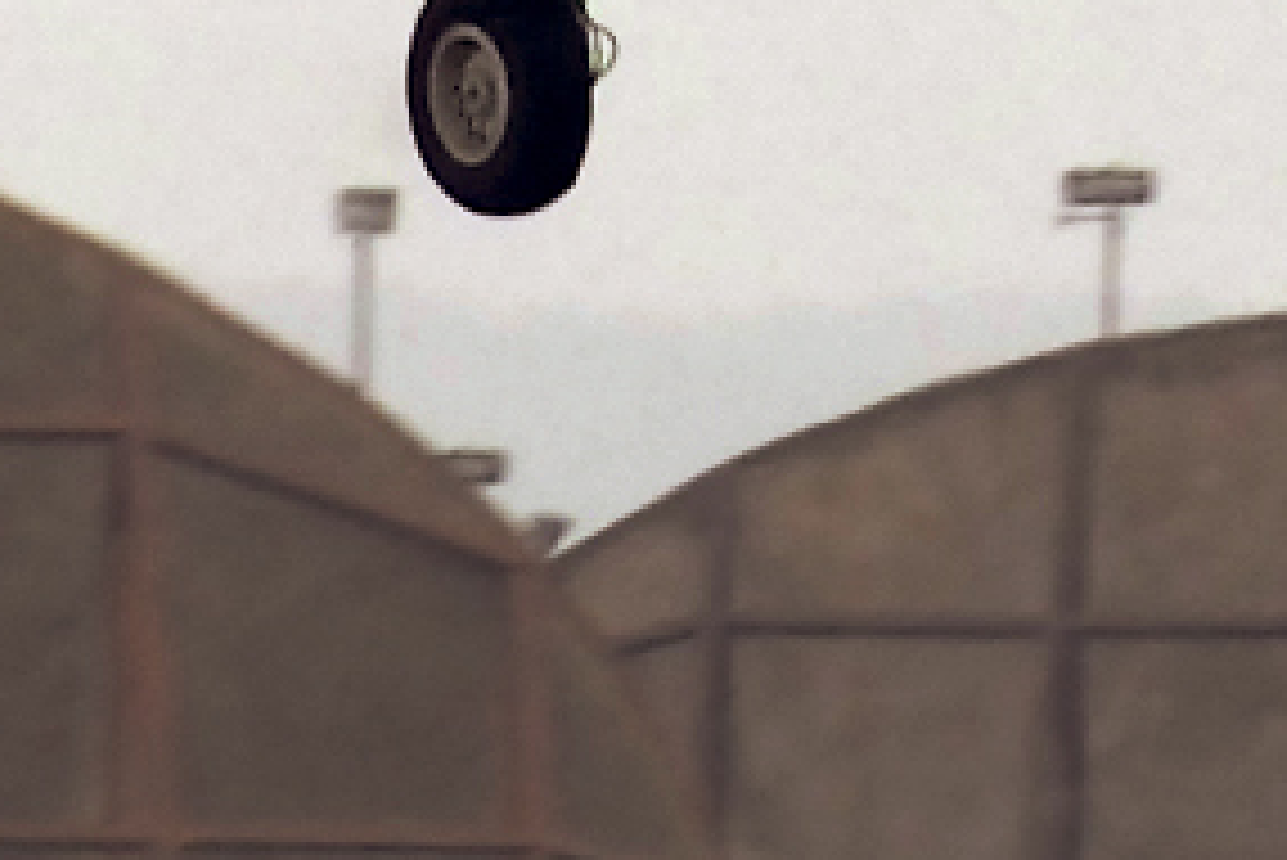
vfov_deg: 0.7
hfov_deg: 1.1
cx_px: 958
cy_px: -896
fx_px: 67563
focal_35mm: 1889
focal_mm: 200
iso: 500
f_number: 3.5
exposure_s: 1/500
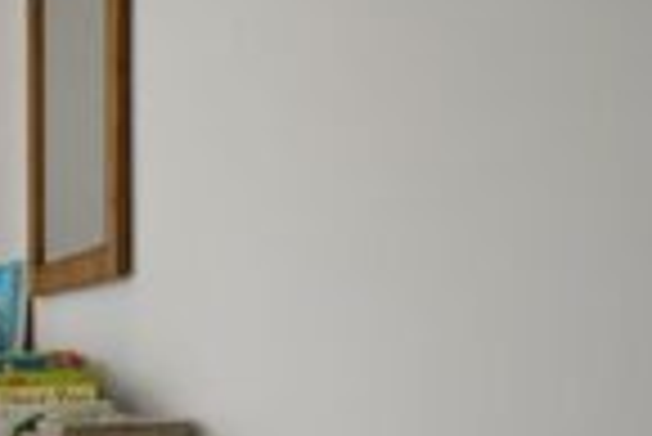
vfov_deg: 19.7
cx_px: -297
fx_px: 1197
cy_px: 485
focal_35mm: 66
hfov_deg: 24.5
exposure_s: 1/125
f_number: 4
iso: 400
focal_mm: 16
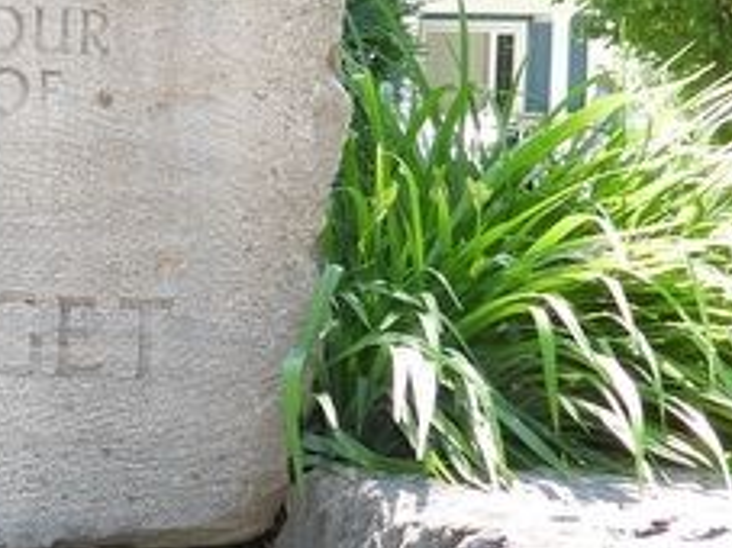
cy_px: 177
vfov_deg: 13.1
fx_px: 2388
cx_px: -306
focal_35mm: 113
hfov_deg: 16.2
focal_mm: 5.8
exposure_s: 1/80
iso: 100
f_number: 3.2
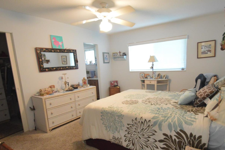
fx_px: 125
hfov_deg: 83.5
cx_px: 128
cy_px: 85
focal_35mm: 20
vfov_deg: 61.6
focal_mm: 10
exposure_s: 1/60
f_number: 3.5
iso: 3200
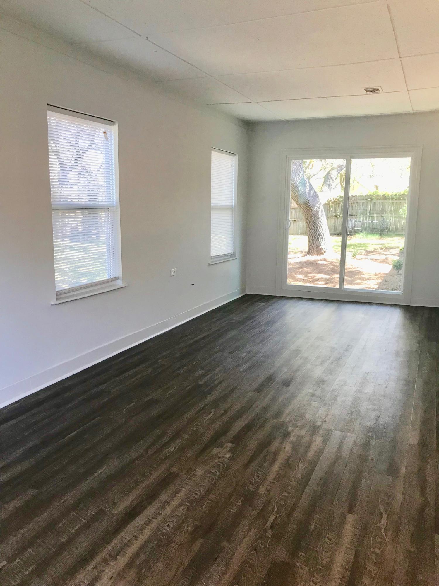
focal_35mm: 28
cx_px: 220
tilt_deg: -9.8
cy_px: 293
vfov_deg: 63.4
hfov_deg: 49.7
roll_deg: -0.9
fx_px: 473
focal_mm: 3.99
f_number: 1.8
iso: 25
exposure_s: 1/30
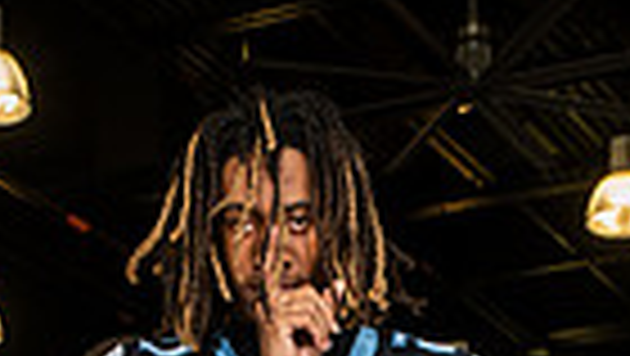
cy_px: 915
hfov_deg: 16.7
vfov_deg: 8.5
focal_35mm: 128
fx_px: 2140
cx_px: 324
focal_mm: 38
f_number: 5.6
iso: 500
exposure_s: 1/250
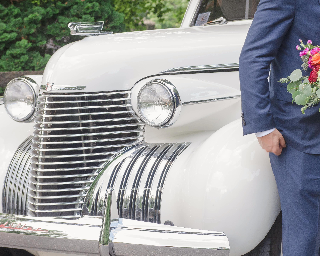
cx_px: 287
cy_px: 79
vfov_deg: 13.2
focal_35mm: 117
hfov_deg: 16.2
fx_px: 1108
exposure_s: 1/200
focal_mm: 56
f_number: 5.6
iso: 800
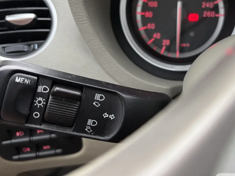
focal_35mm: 39
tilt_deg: -23.5
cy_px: 60
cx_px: 147
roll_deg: +1.1
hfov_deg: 47.4
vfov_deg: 36.5
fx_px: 265
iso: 160
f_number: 1.6
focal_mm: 5.96
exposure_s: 1/60
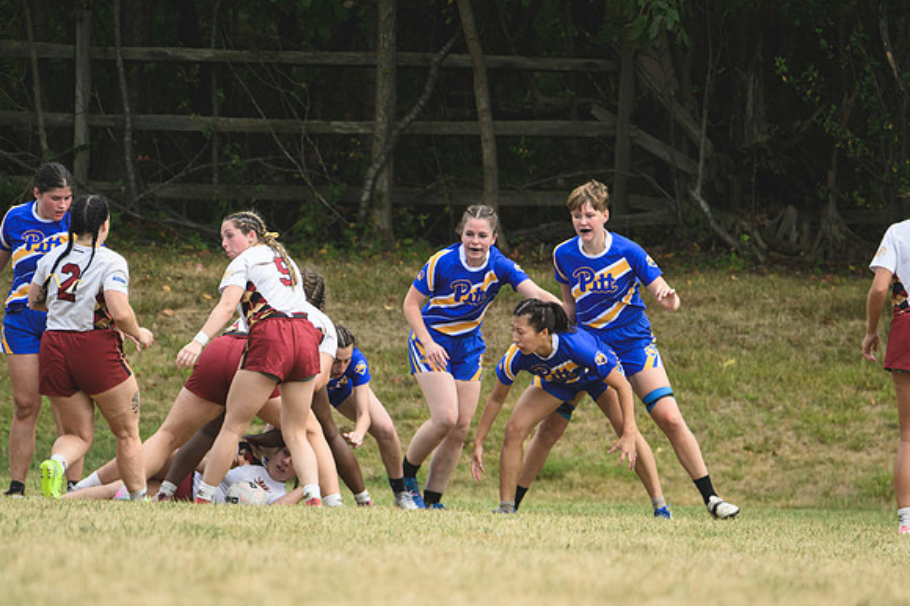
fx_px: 22736
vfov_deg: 1.5
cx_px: 455
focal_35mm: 900
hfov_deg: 2.3
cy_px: 303
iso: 640
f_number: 6.3
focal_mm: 600
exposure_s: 1/1000
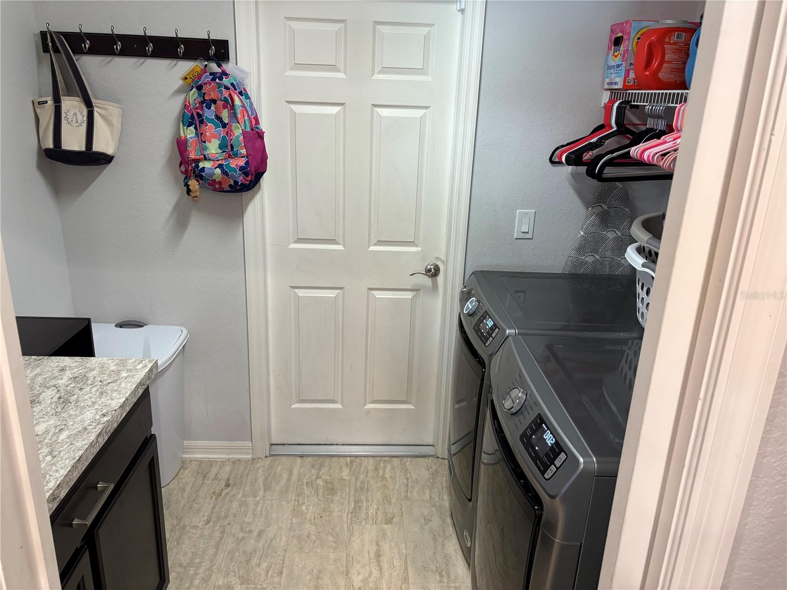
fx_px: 591
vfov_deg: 53.1
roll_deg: -1.8
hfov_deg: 67.3
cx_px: 394
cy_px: 295
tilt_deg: -17.9
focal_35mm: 26
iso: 200
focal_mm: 5.96
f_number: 1.6
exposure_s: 1/60
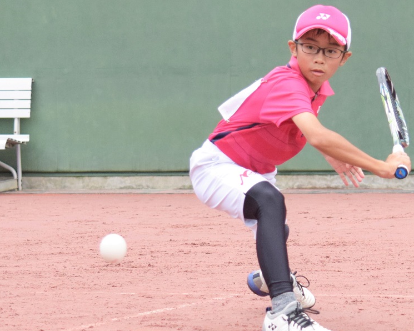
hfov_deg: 14.1
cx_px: 266
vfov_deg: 11.4
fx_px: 1666
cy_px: 173
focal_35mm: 136
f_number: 4.5
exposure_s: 1/1600
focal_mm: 72
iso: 1250
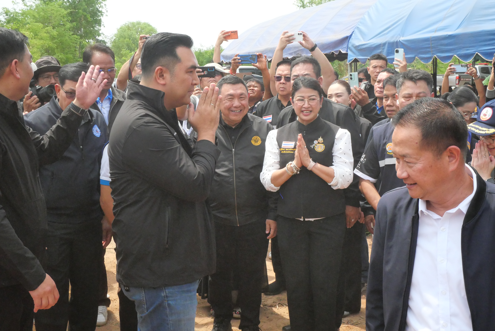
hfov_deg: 47.4
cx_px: 248
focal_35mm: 41
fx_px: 564
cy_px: 166
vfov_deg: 32.7
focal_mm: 20
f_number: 11
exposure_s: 1/1000
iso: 3200
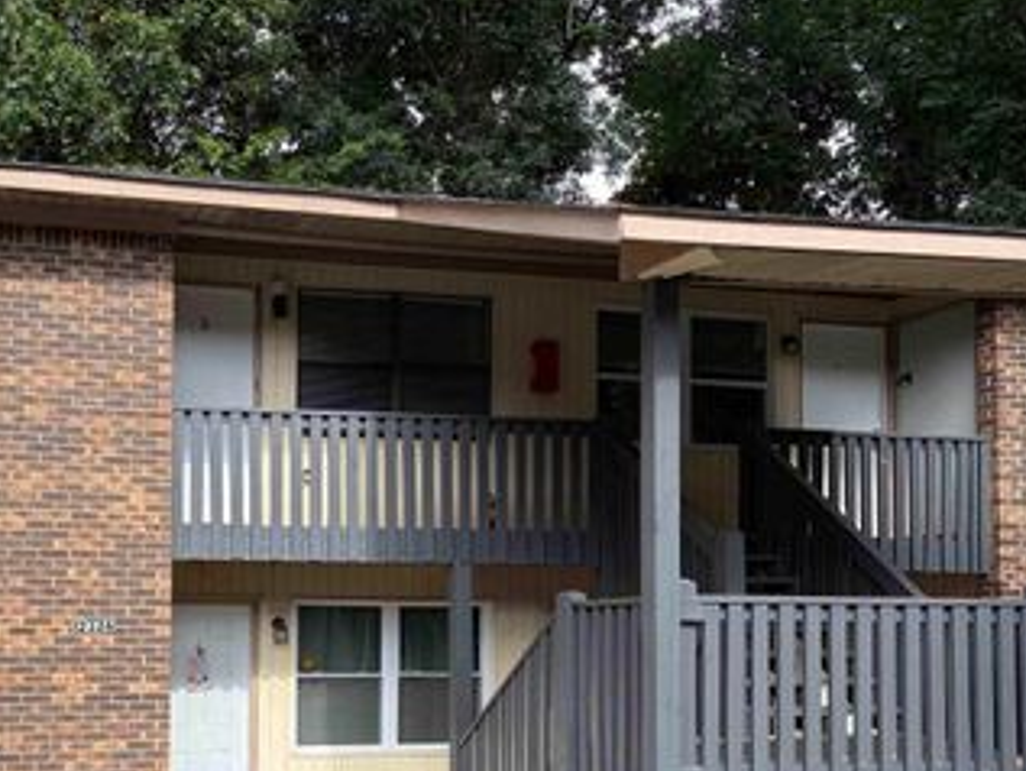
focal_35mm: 41
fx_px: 1216
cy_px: 526
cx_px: 282
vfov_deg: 34.8
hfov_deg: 44.5
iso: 50
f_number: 1.6
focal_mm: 5.96
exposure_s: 1/840
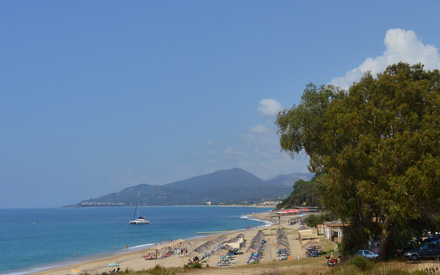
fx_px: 814
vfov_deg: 19.2
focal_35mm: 68
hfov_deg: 29.6
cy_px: 151
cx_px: 91
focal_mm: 25
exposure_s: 1/500
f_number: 14
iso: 200
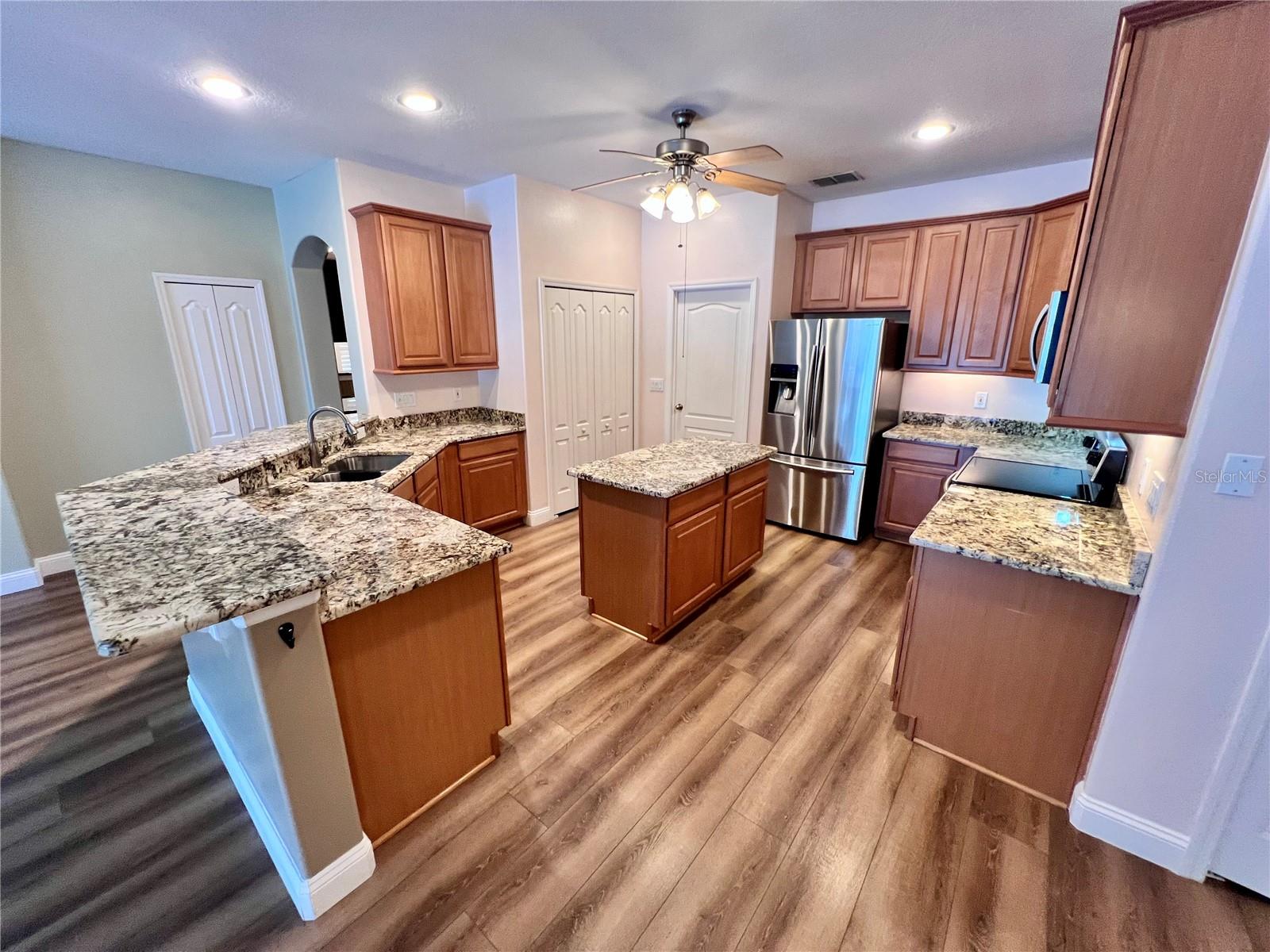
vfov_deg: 89.9
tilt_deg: -16.7
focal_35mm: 13
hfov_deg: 106.2
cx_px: 635
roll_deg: -0.1
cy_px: 476
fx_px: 477
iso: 160
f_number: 1.8
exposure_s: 1/60
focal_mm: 1.57
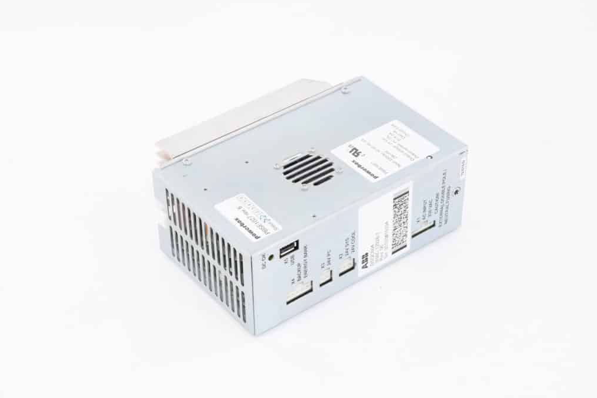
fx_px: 1310
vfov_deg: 17.3
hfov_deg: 25.7
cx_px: 296
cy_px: 200
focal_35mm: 79
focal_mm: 52
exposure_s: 1/40
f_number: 13
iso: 200
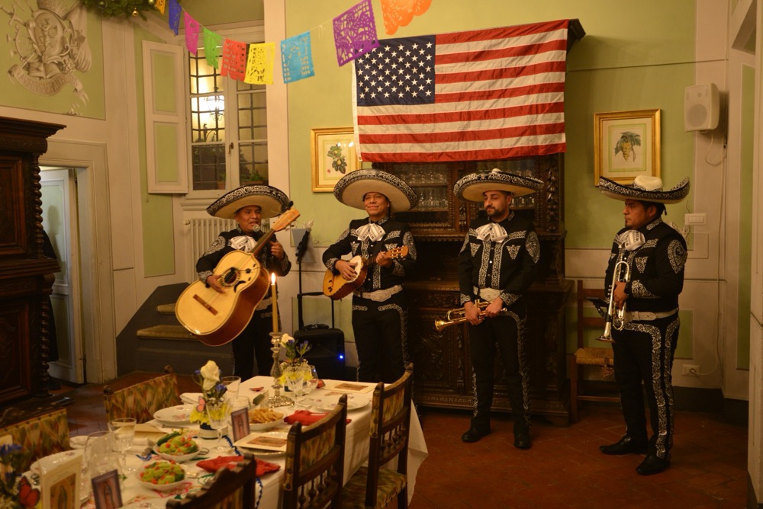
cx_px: 382
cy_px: 254
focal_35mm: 35
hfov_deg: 54.4
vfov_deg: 37.9
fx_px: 742
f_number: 2.8
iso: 1600
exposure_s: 1/30
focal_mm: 35
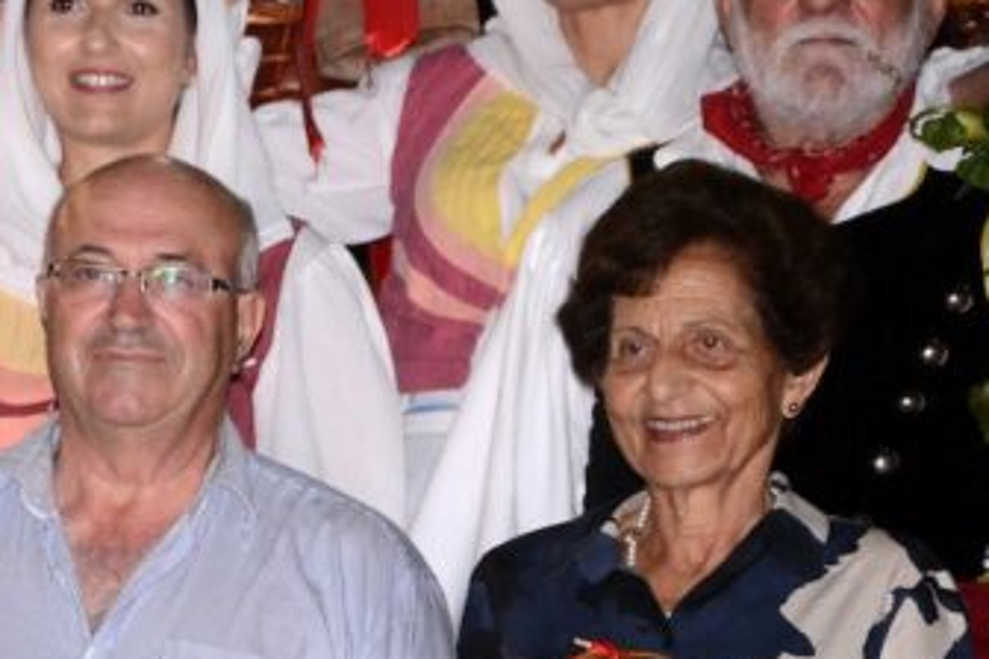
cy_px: 546
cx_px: 24
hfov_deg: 8.7
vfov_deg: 5.8
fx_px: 6483
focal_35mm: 236
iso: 1600
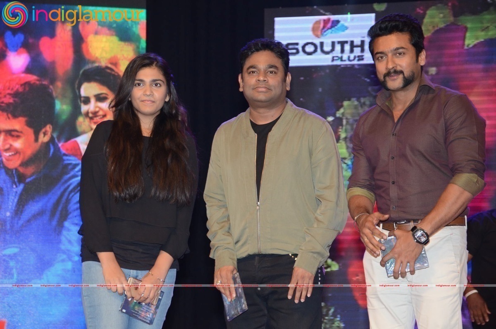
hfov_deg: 14.0
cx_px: 248
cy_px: 164
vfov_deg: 9.3
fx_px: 2021
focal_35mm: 147
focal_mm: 98
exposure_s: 1/125
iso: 1000
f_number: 5.6
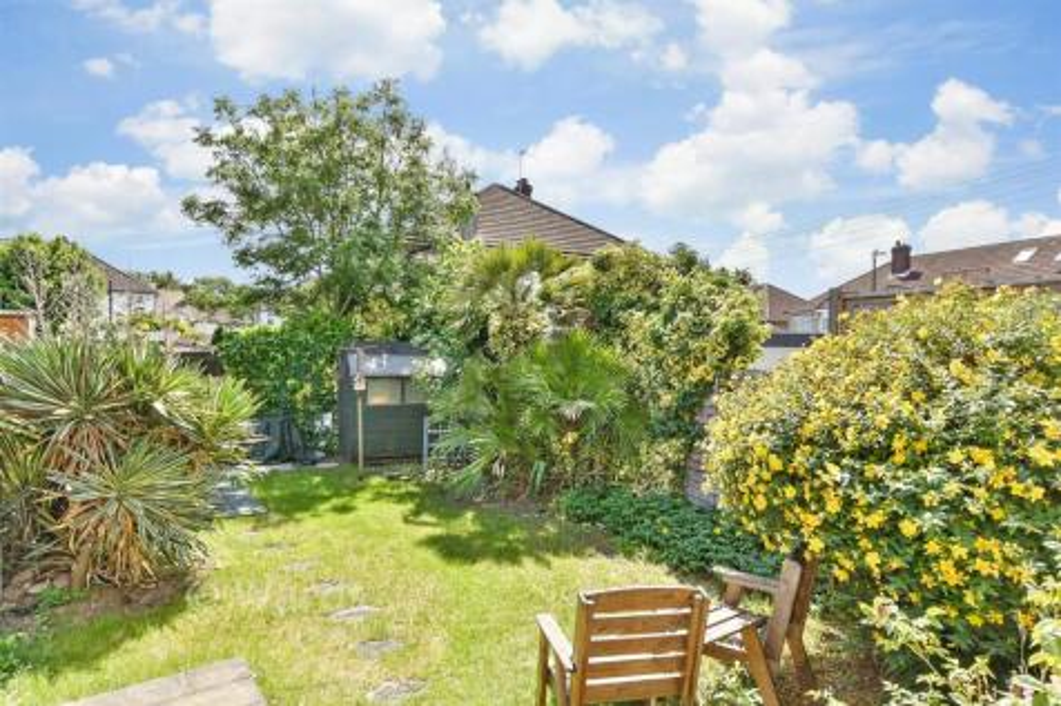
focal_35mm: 15
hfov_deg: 100.4
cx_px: 530
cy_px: 353
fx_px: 442
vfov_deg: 77.3
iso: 200
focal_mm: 10
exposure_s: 1/125
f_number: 8
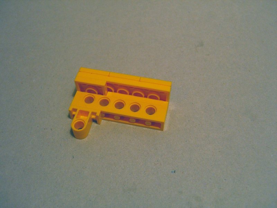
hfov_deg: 49.0
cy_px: 104
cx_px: 138
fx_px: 304
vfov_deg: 37.7
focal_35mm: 38
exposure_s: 1/30
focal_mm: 7.9
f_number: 2.8
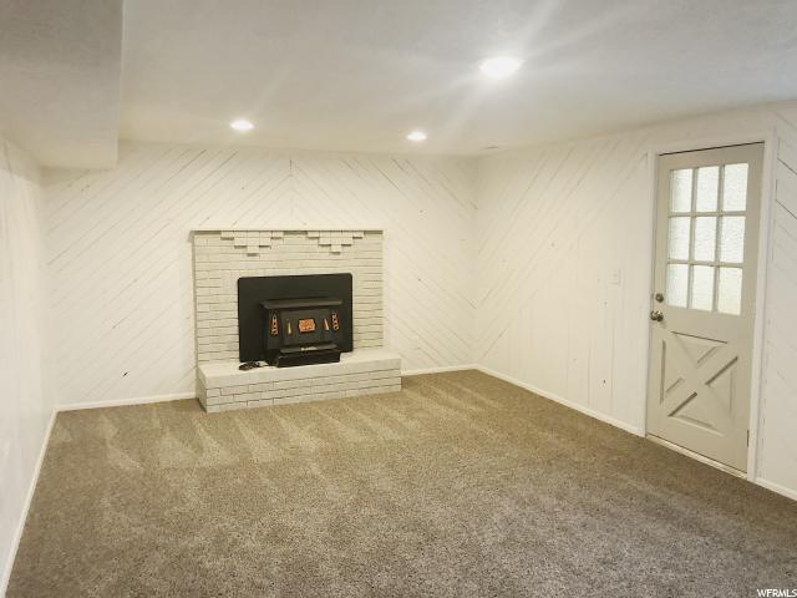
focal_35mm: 28
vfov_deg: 49.7
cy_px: 299
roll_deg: -0.7
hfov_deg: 63.4
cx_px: 398
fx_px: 645
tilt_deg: -5.8
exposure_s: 1/15
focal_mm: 3.99
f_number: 1.8
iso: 64
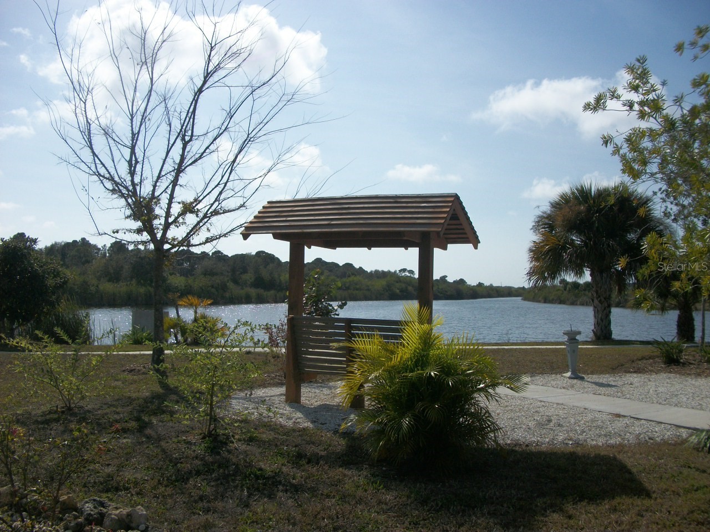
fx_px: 656
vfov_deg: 44.2
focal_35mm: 32
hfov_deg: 56.8
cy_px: 266
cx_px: 355
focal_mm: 5.7
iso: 80
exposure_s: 1/500
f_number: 8.8
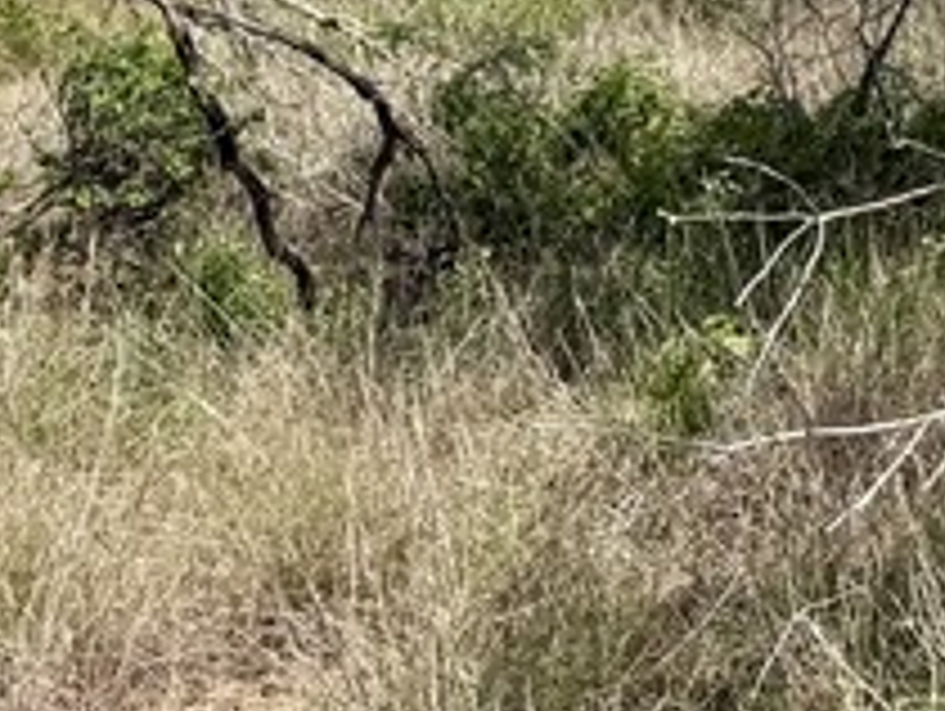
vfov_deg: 11.7
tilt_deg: +5.6
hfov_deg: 13.9
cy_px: -585
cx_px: 1962
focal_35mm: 117
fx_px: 3198
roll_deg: +1.0
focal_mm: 6.76
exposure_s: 1/3953
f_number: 1.78
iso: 80
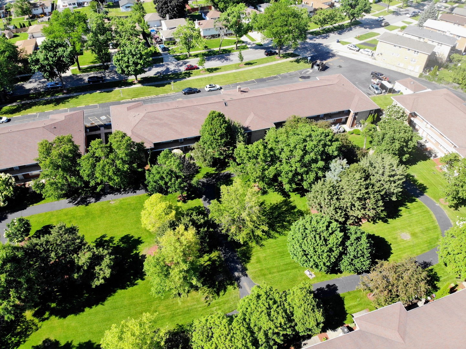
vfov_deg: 56.8
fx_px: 323
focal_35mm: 24
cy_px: 174
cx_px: 233
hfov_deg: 71.6
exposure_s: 1/431
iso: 100
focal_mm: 4.5
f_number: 2.8
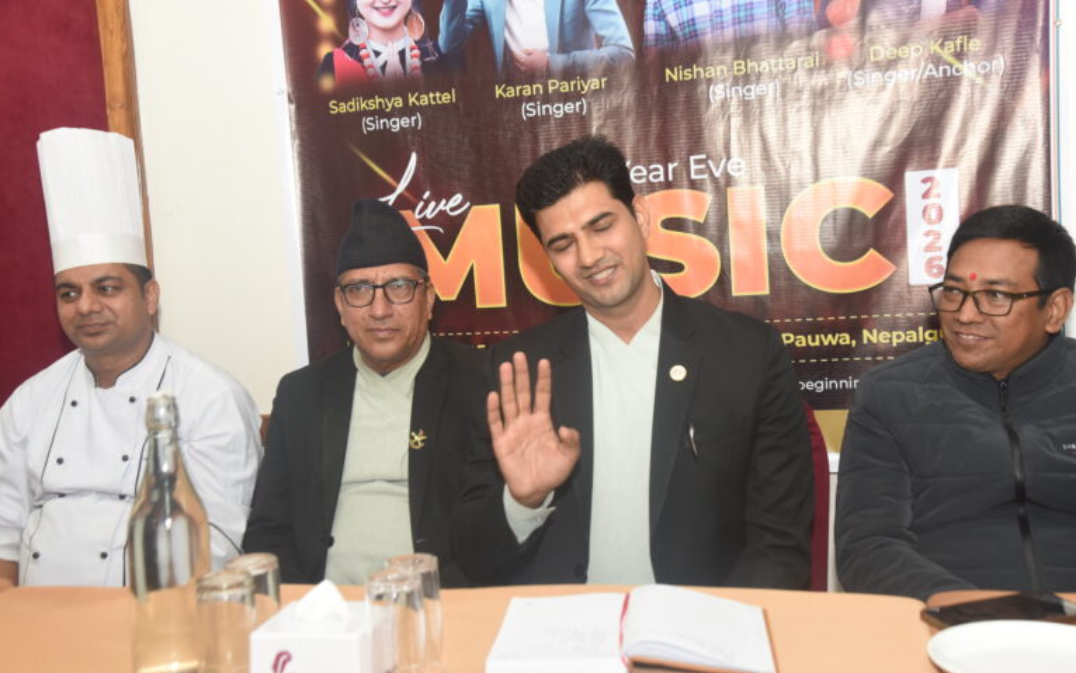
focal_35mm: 45
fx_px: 1320
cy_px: 338
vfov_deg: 28.6
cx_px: 538
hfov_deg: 44.4
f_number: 7.1
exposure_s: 1/100
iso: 2000
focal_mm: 44
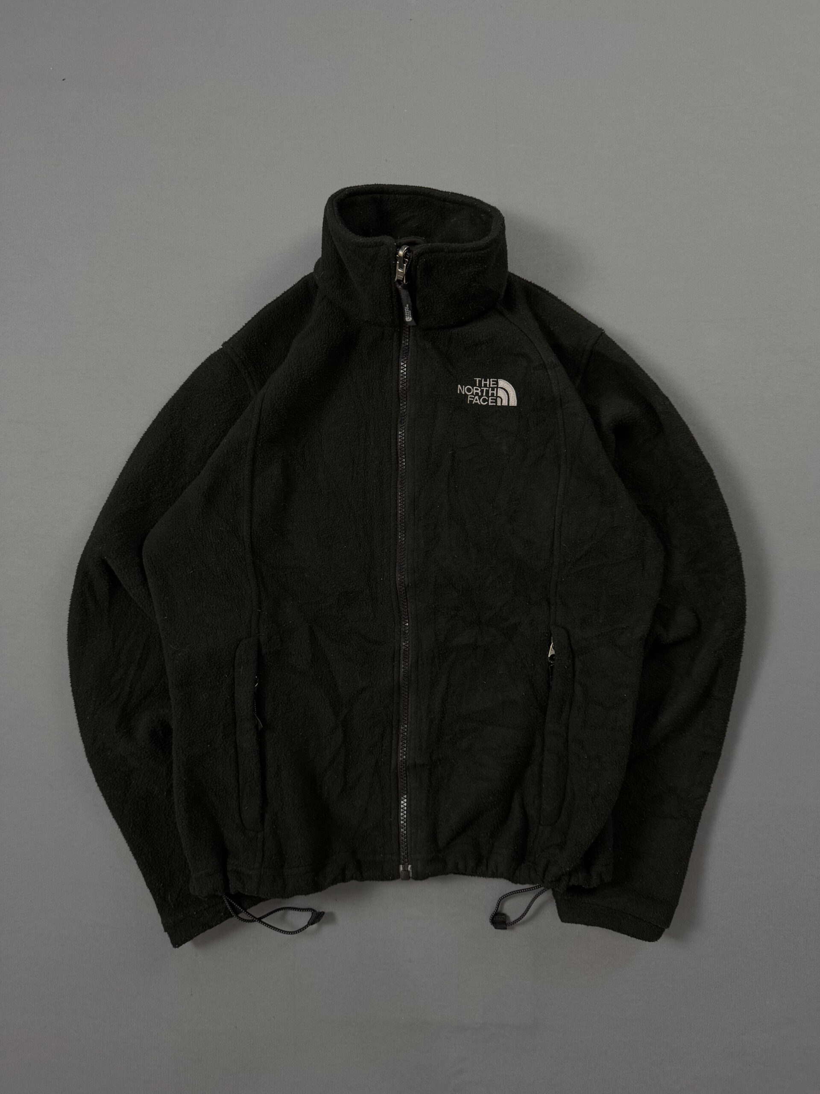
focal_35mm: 24
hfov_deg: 56.8
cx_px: 410
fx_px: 758
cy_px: 547
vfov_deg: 71.6
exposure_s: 1/60
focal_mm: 6.76
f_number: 1.78
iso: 160
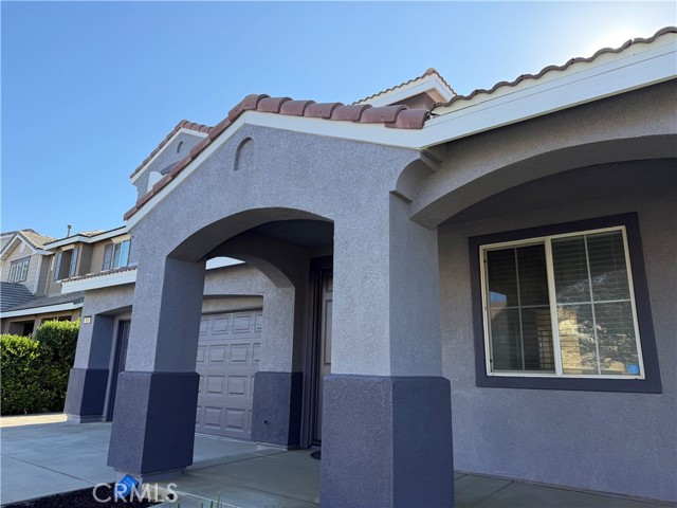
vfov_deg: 56.8
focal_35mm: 24
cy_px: 254
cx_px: 338
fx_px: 469
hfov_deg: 71.6
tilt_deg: +14.1
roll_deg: -1.6
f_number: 1.78
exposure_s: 1/1211
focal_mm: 6.76
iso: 100
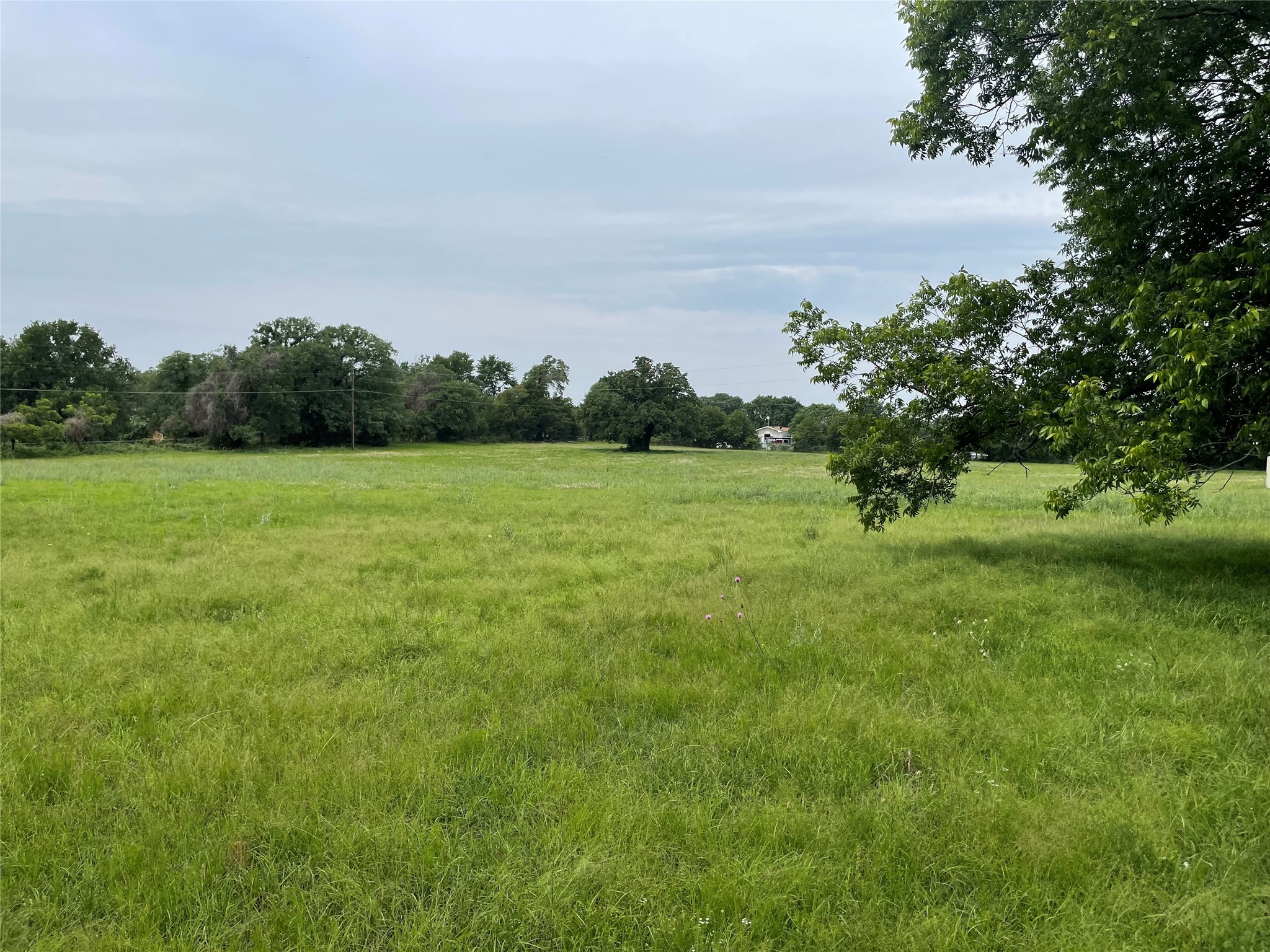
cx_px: 635
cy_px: 476
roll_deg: -0.8
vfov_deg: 53.1
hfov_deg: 67.3
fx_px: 954
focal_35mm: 26
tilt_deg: -0.6
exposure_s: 1/4651
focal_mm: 4.2
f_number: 1.6
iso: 32
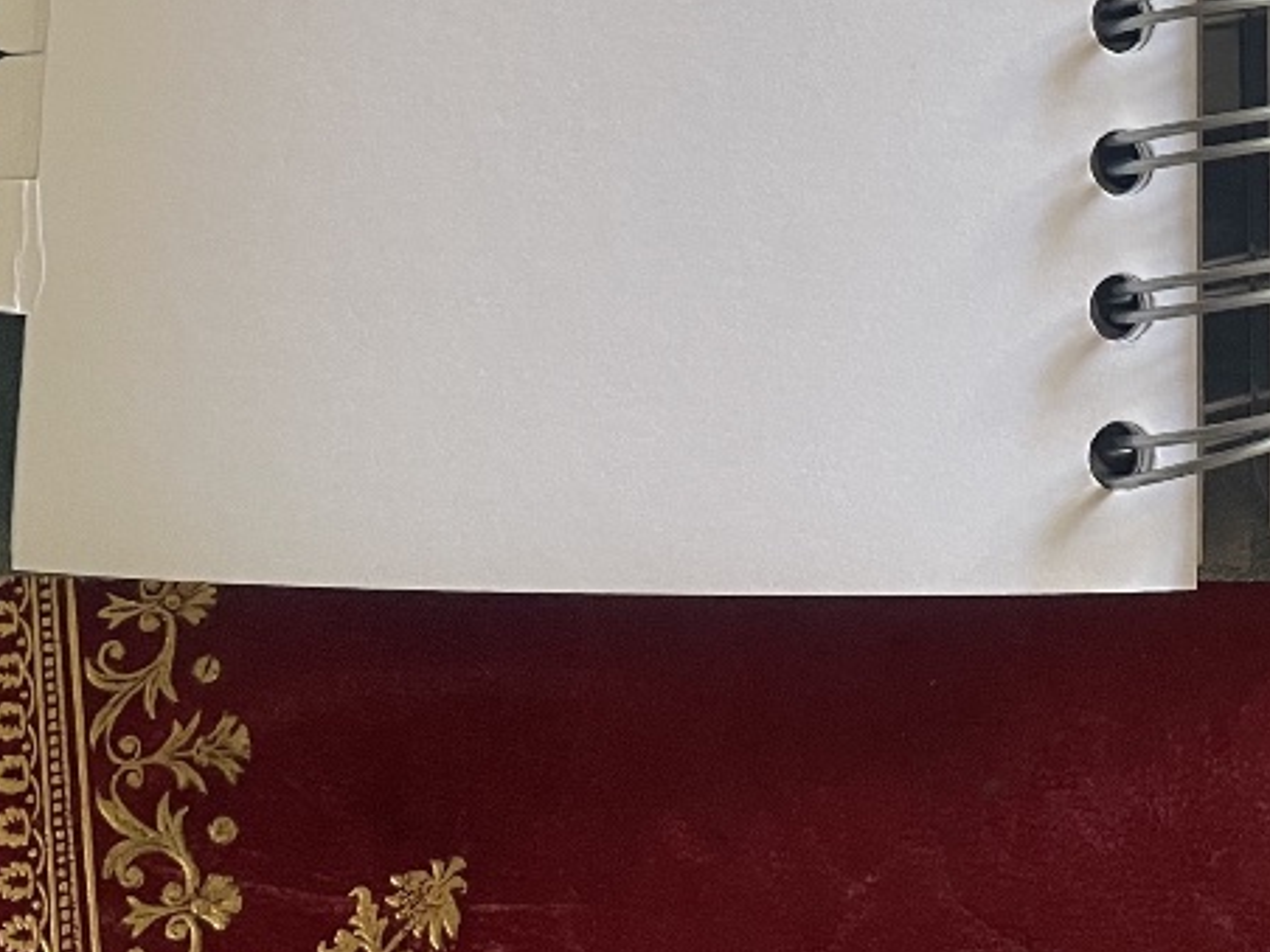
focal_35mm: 69
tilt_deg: -81.5
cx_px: 1014
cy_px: -168
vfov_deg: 20.1
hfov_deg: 27.6
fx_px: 2531
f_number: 1.6
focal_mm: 4.2
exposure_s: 1/60
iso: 160
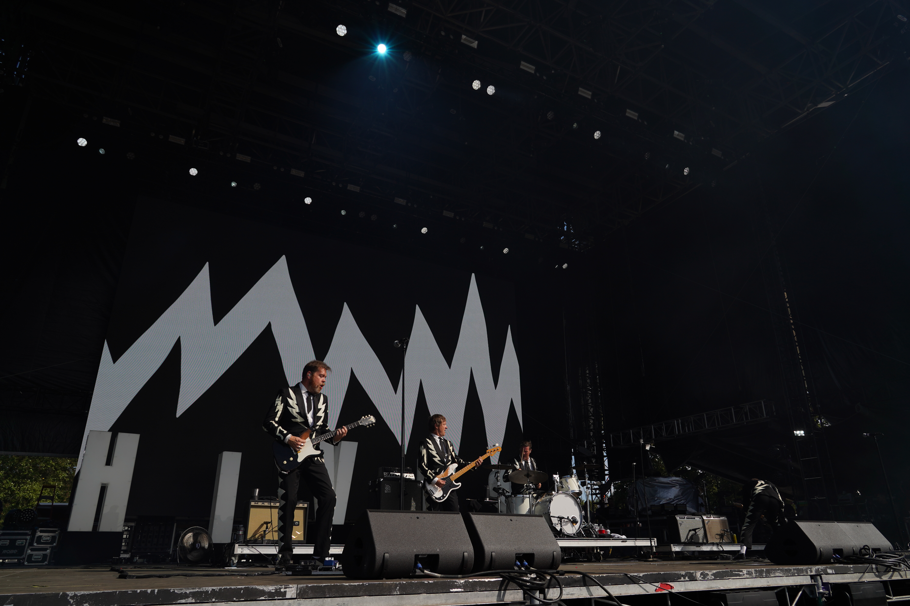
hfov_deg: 73.7
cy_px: 303
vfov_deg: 53.1
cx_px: 455
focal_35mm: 24
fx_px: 607
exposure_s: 1/500
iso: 100
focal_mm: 24
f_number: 8
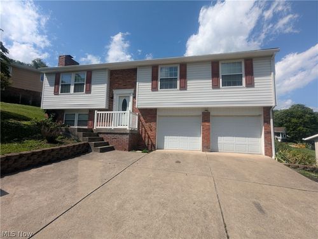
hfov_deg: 94.4
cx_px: 159
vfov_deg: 78.2
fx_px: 147
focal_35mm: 16
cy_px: 120
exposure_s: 1/2247
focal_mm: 2.35
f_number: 2.2
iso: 50
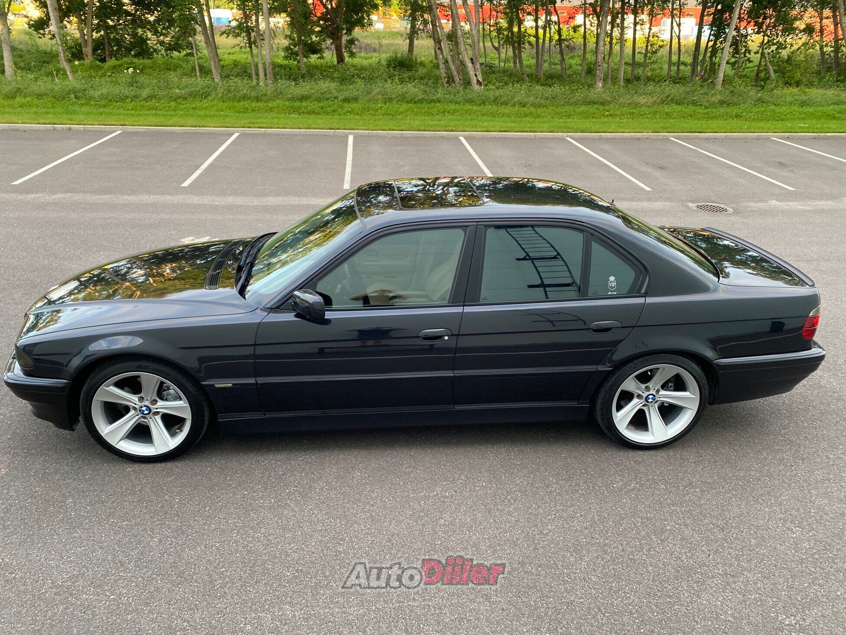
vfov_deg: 53.1
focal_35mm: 26
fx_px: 636
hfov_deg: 67.3
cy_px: 318
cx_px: 423
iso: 100
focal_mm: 4.25
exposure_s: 1/121
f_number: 1.8
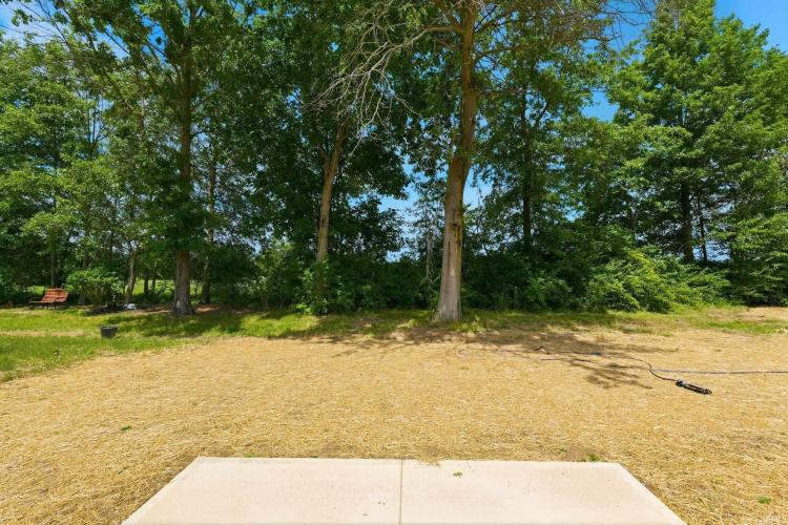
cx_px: 394
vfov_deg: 77.3
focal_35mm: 15
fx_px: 328
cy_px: 262
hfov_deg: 100.4
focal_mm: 10
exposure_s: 1/100
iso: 100
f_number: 8
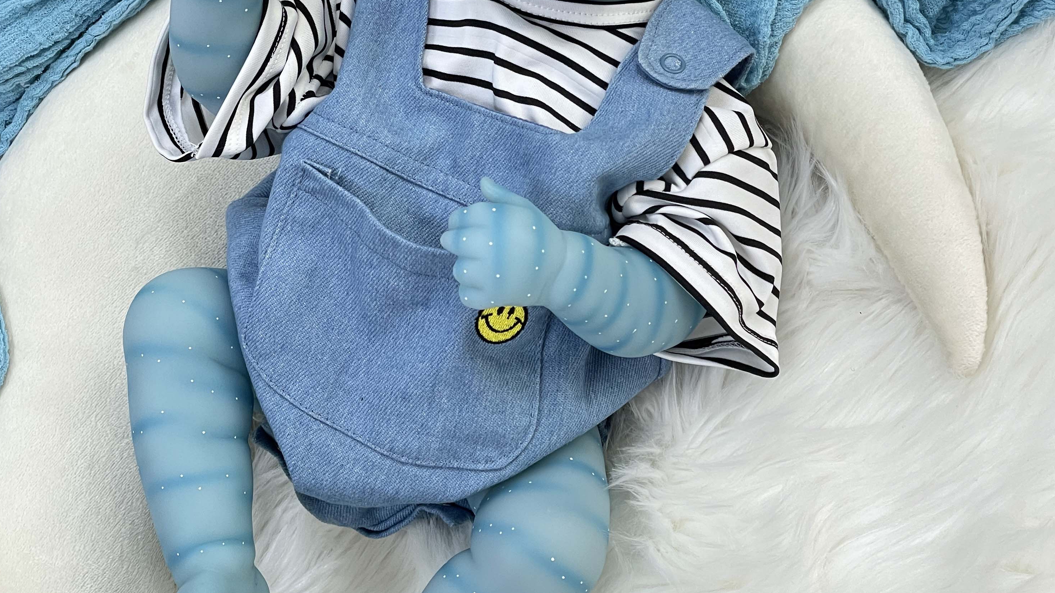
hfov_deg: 27.9
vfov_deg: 15.8
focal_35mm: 76
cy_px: 177
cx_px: 526
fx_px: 2126
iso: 80
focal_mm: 6
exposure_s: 1/100
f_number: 2
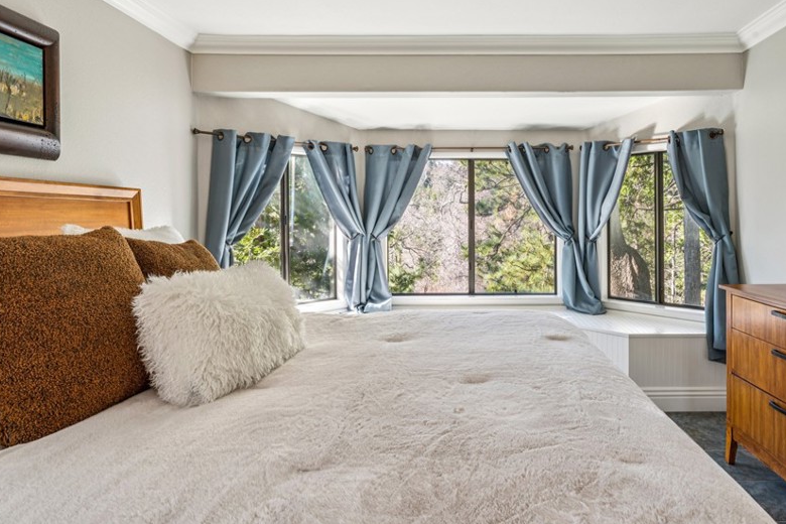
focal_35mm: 22
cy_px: 225
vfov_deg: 56.9
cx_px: 469
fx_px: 481
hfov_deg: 77.6
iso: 100
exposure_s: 1/3.33
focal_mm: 16.8
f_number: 13
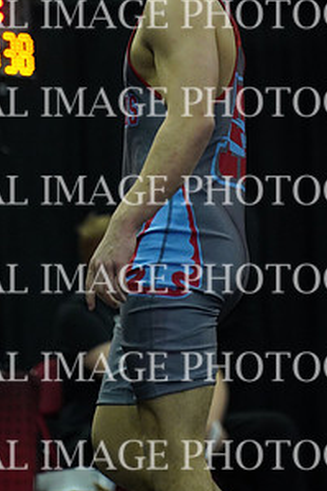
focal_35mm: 291
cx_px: 170
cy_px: 146
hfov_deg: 4.7
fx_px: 3969
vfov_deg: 7.1
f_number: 2.8
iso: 6400
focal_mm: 150
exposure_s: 1/1600
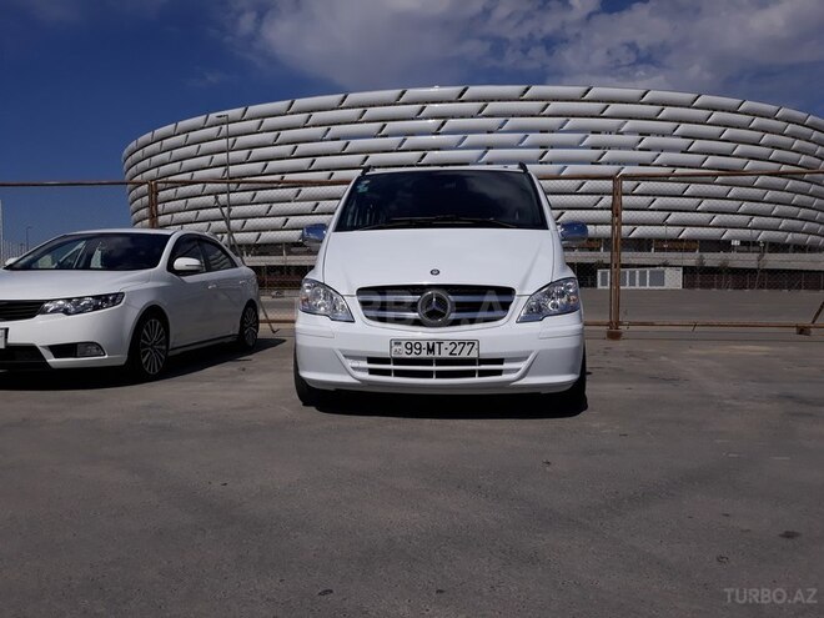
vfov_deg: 51.4
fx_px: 643
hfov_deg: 65.3
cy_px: 309
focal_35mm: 27
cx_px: 412
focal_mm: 3.71
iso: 40
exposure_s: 1/7042
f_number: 1.7
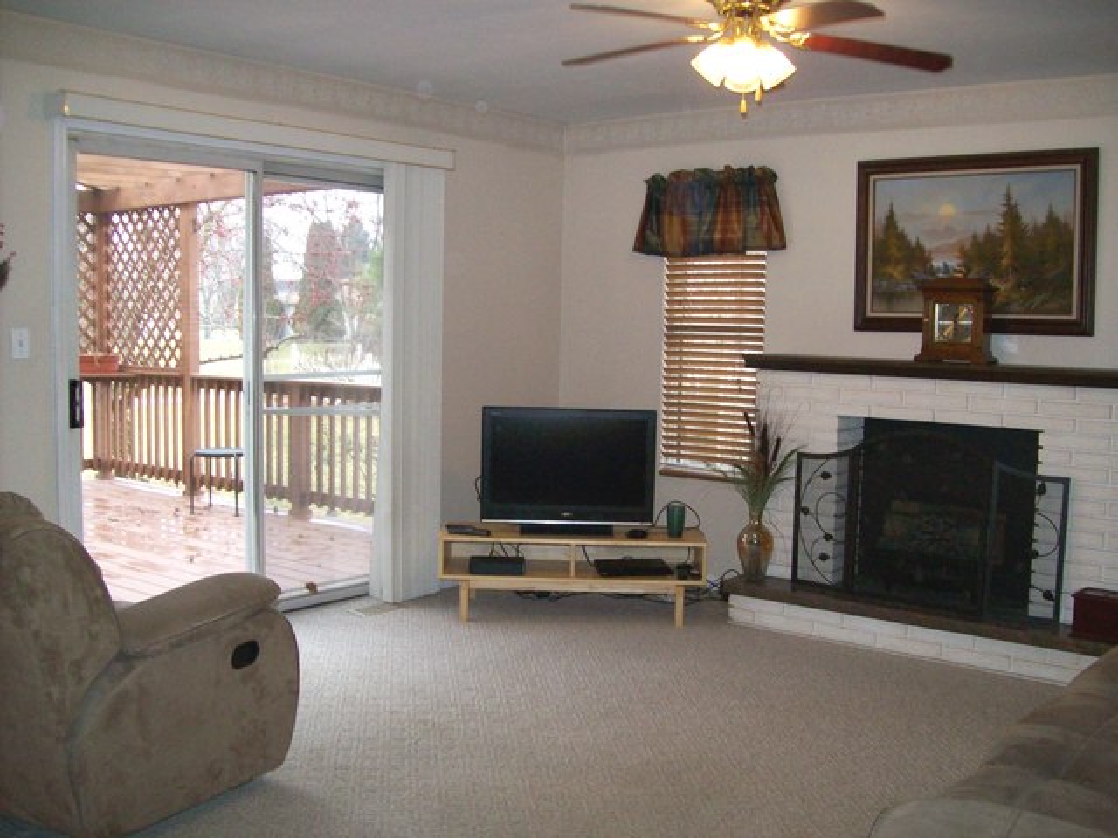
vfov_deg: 39.7
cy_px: 419
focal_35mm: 36
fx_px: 1163
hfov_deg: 51.4
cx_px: 559
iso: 200
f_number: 2.7
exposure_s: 1/64
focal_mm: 6
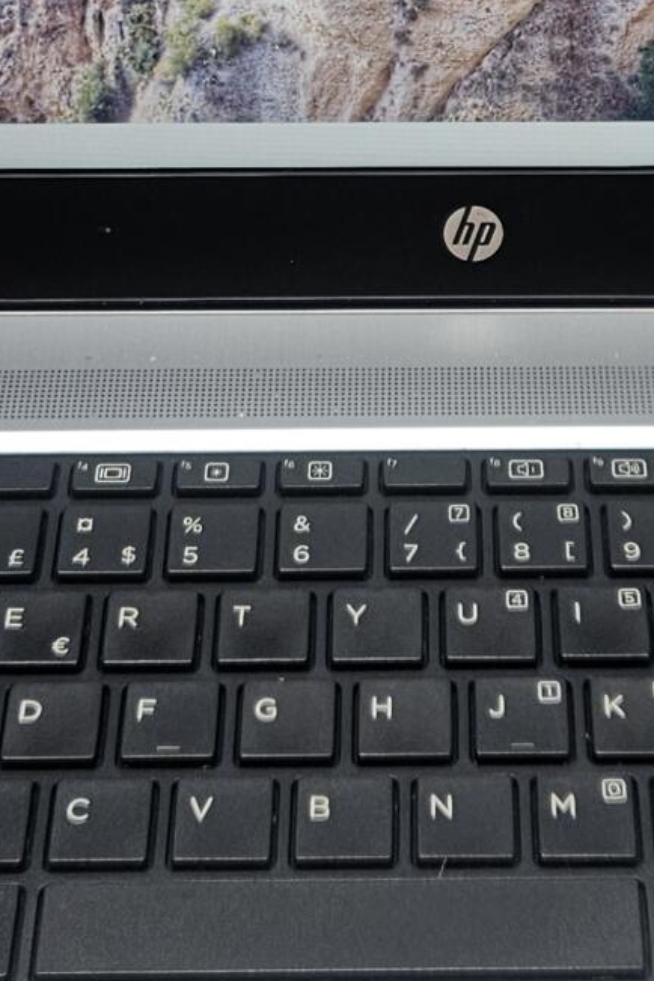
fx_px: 2561
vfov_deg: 21.2
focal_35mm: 94
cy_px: 104
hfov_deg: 14.5
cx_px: 448
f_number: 1.8
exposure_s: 1/100
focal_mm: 5.4
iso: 64
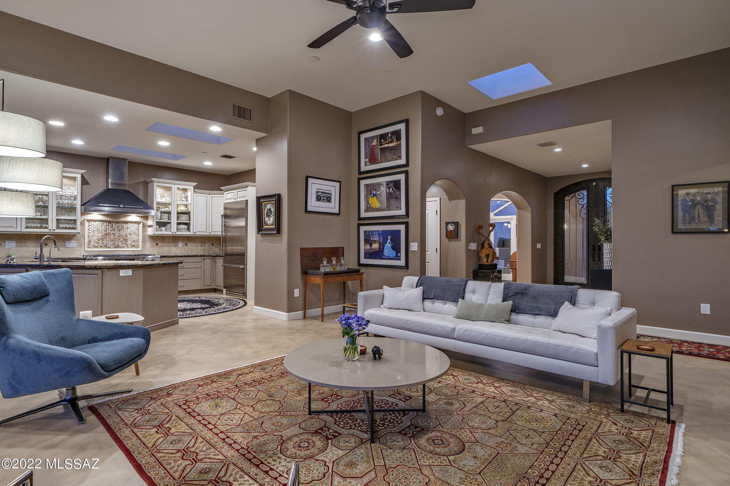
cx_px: 365
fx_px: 345
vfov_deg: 70.4
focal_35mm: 17
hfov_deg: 93.3
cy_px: 243
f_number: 9
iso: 100
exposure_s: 1.6
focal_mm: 17
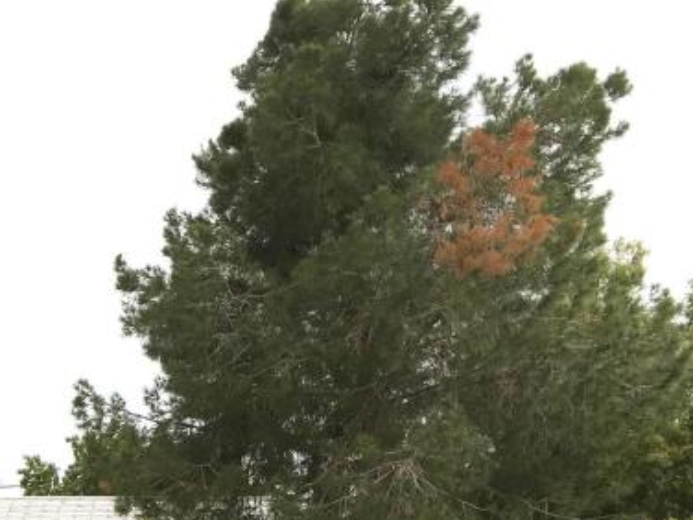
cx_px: -203
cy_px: 664
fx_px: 1582
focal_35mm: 79
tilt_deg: +1.8
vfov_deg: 17.6
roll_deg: +0.1
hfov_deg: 22.2
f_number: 2.2
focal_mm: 4.15
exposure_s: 1/346
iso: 25
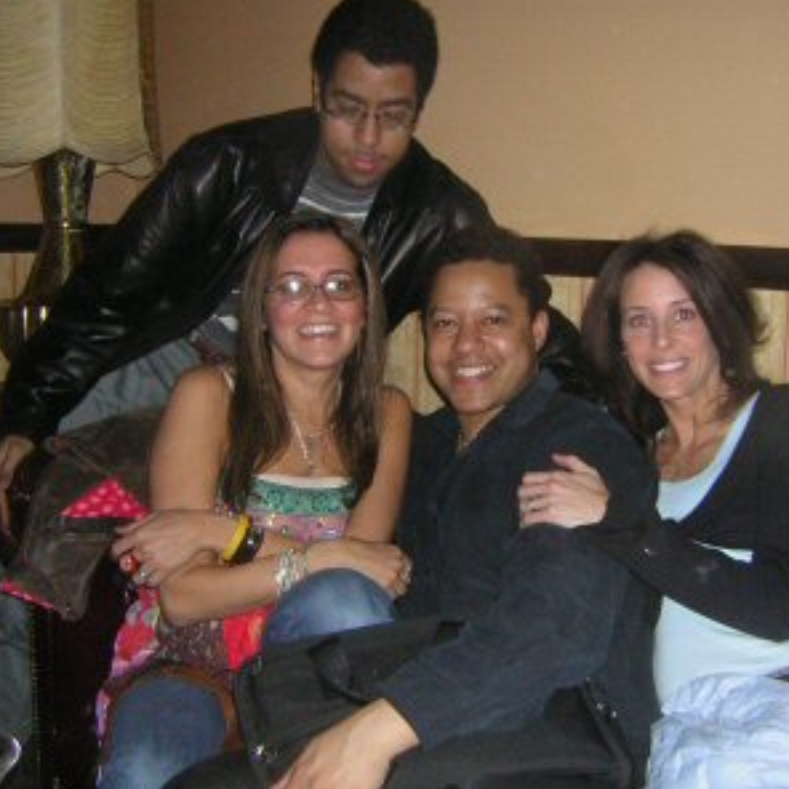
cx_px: 501
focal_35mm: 43
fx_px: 1109
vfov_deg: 39.2
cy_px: 394
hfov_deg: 38.9
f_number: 5.2
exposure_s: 1/60.1
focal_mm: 4.7
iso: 162
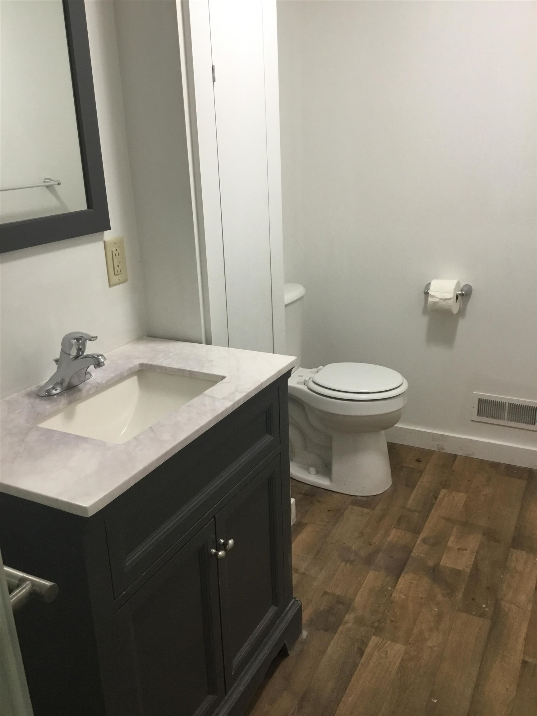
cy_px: 358
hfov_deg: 45.4
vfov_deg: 58.4
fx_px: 641
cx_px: 268
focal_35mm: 31
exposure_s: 1/30
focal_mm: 3.3
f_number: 2.4
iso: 100
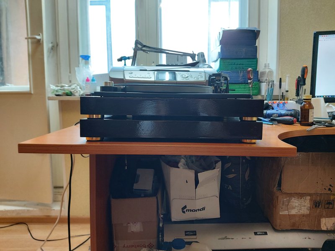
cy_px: 126
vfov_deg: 54.9
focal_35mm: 25
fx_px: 242
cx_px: 168
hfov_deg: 69.4
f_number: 2
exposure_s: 1/50
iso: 200
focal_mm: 4.58
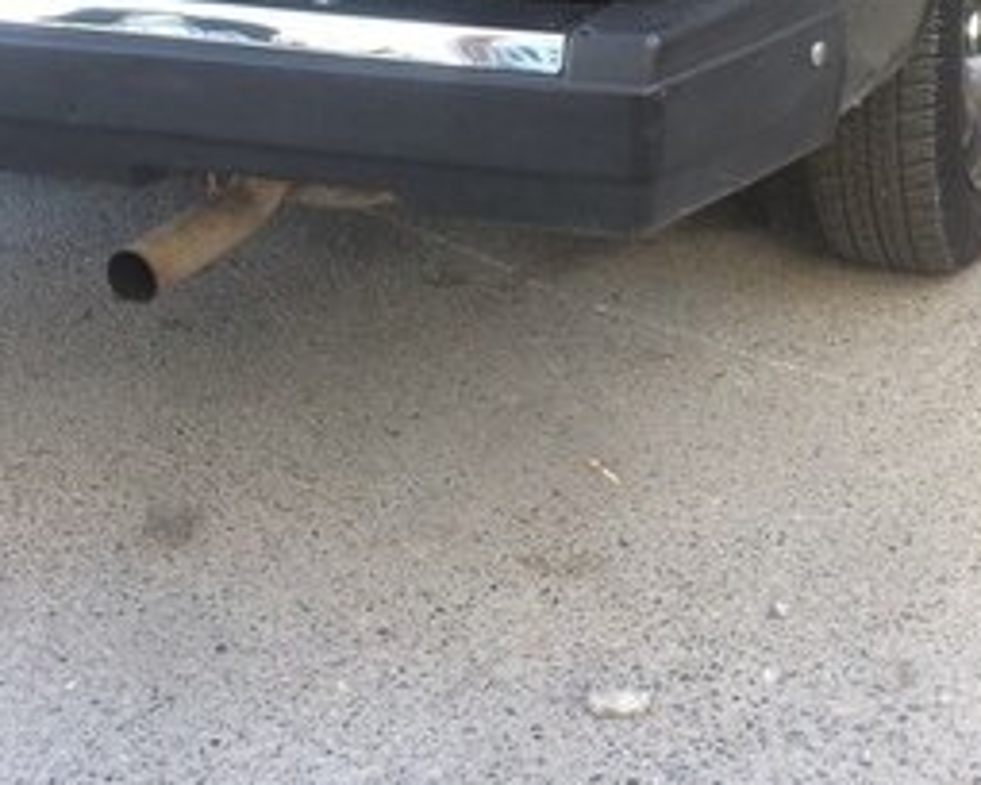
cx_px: 642
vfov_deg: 25.8
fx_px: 1597
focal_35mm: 55
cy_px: -50
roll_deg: +1.5
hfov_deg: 33.9
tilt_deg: -11.6
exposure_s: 1/100
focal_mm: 4.15
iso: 40
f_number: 2.2
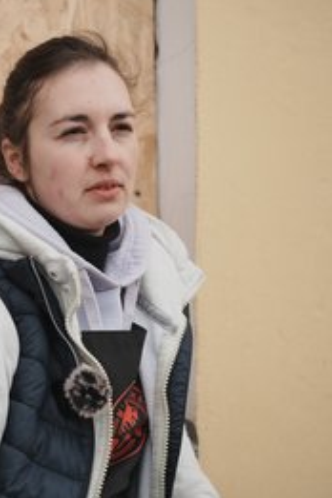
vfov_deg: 28.1
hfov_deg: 18.5
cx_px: 11
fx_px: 996
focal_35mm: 72
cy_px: 248
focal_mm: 47
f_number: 3.2
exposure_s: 1/500
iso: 50
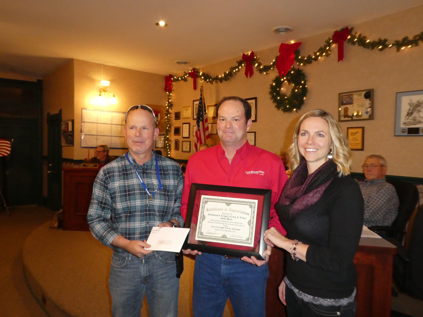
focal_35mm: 26
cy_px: 158
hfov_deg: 67.3
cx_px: 212
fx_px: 318
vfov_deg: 53.1
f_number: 3.4
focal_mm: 4.7
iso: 800
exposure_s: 1/60
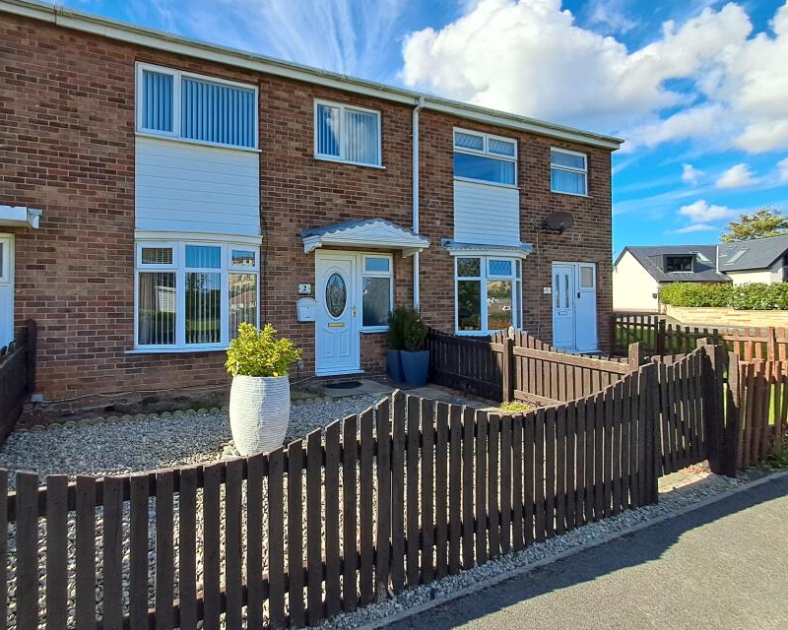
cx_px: 309
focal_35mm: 20
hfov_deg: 79.3
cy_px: 290
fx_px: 466
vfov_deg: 68.0
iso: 40
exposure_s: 1/1175
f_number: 2.2
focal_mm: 1.64
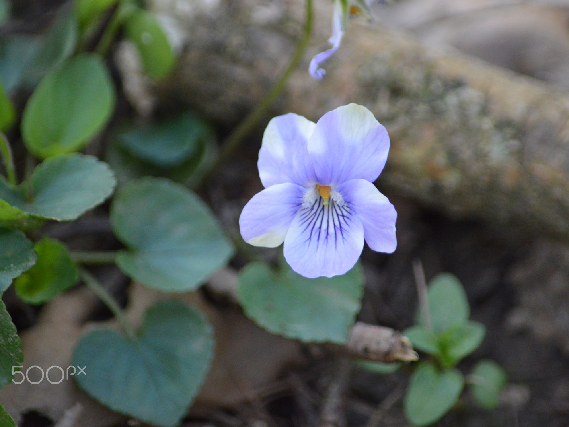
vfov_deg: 3.0
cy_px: 214
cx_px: 308
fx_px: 8037
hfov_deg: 4.1
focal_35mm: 489
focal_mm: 300
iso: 1800
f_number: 5.6
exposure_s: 1/500
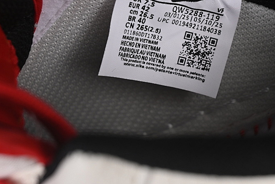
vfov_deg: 11.4
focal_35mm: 120
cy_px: 45
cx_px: 180
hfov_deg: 17.0
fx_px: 917
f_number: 7.1
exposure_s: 1/80
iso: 160
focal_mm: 50
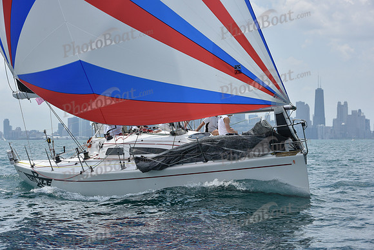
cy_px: 125
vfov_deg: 12.5
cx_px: 187
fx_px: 1143
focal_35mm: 110
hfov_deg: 18.6
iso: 250
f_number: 9
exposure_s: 1/1250
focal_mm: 110
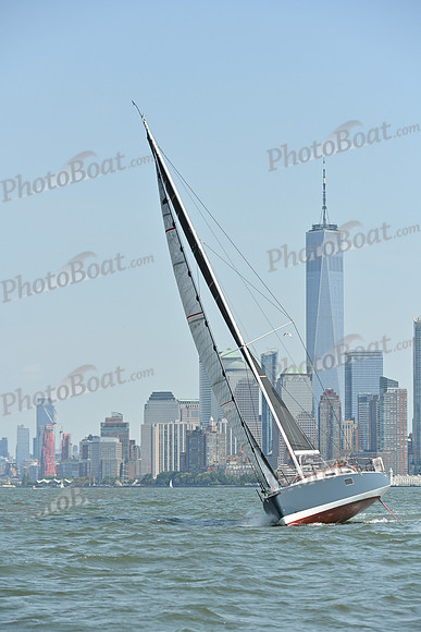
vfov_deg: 15.2
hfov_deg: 10.2
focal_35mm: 135
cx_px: 210
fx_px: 2367
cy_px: 316
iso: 320
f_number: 5.6
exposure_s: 1/2000
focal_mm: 135
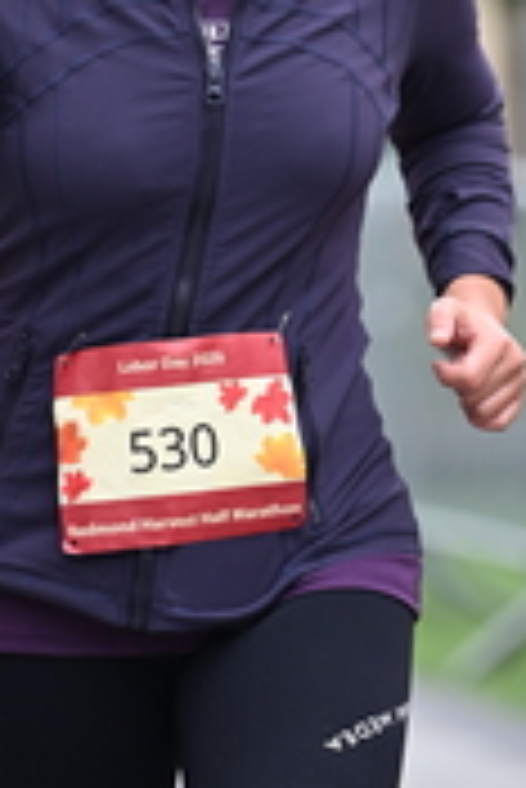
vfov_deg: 3.6
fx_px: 12379
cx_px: 187
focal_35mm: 566
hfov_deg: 2.4
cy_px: -50
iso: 640
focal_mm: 180
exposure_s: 1/1600
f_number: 2.8
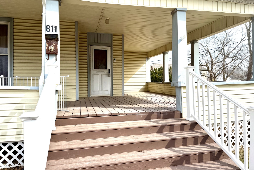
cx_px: 127
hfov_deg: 71.5
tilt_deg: +1.3
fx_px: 176
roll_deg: +0.1
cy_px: 79
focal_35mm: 25
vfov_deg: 51.3
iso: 80
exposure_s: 1/2703
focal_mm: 6.76
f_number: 1.78
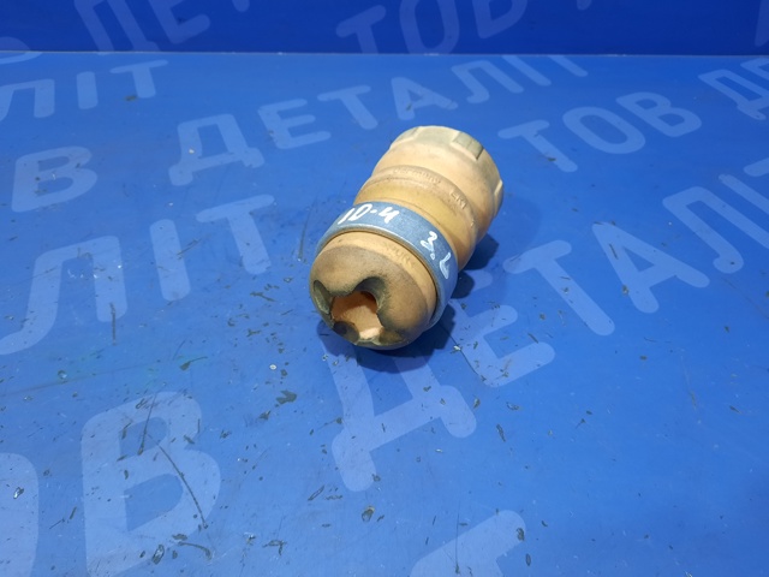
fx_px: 555
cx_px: 384
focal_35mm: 25
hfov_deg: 69.4
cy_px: 288
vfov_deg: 54.9
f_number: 2
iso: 320
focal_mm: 4.6
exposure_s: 1/30
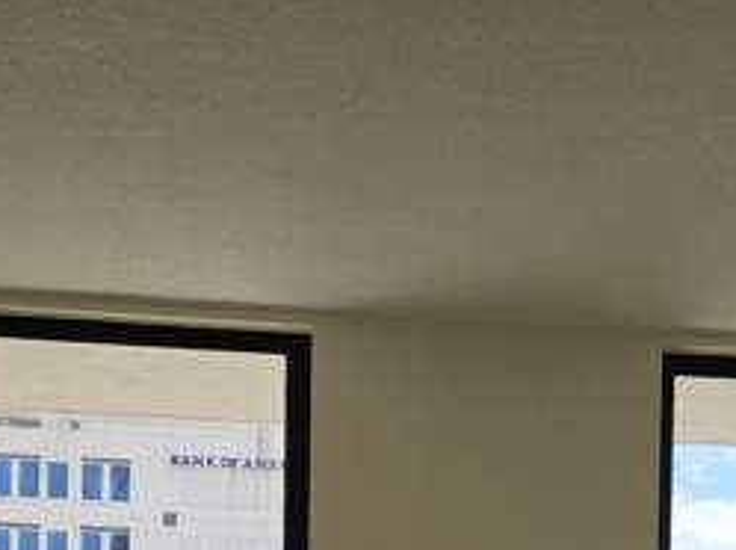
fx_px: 1571
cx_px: 482
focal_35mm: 74
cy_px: 716
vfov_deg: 18.5
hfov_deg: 26.2
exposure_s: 1/501
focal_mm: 5.4
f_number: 1.8
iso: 25
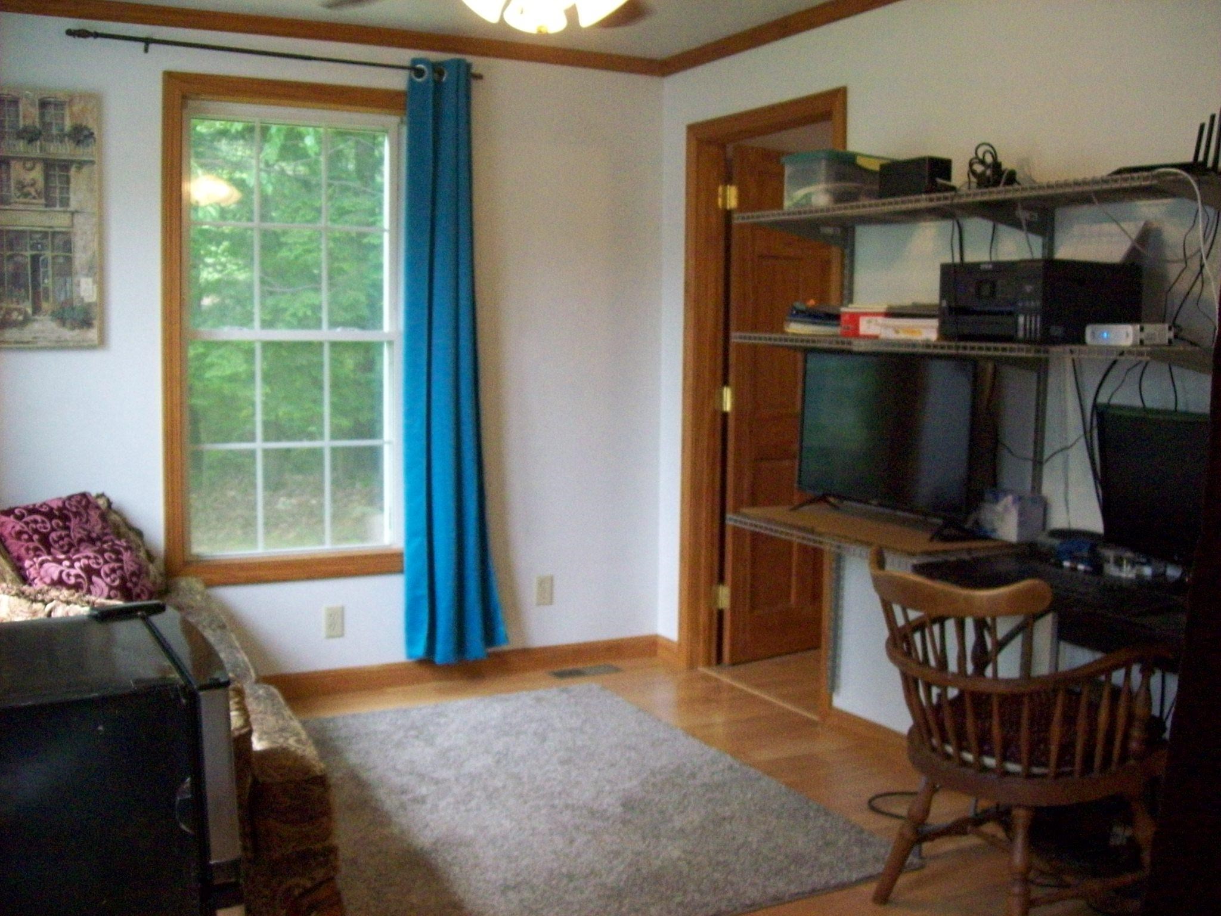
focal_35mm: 36
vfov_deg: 39.7
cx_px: 610
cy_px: 458
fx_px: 1270
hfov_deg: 51.4
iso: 450
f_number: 2.7
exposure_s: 1/128
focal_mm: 6
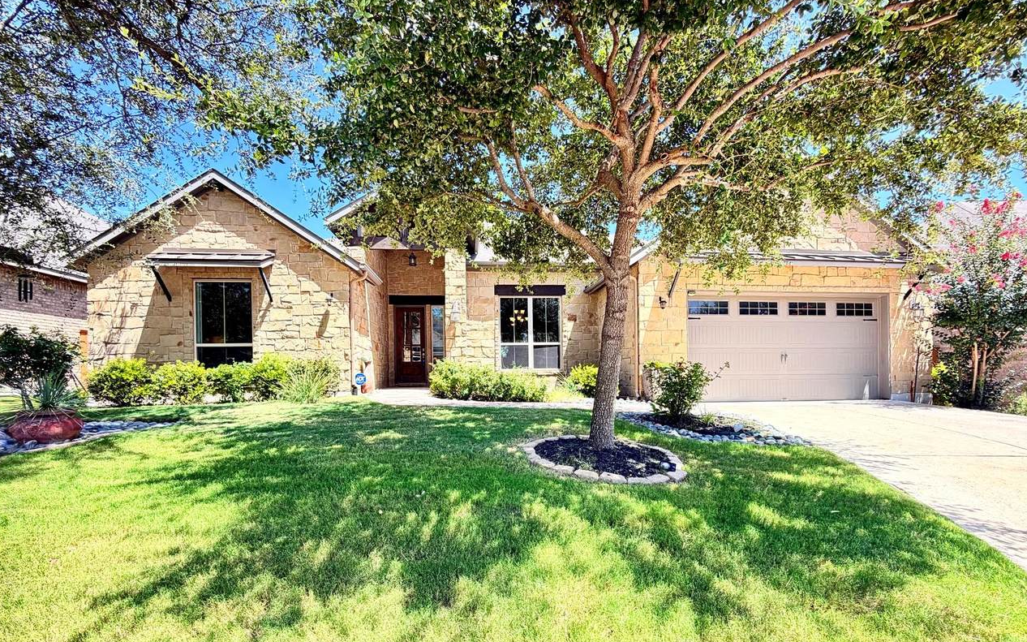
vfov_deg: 74.2
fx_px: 420
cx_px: 513
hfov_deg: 101.5
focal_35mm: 15
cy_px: 373
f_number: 2.2
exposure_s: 1/228
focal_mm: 2.22
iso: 50
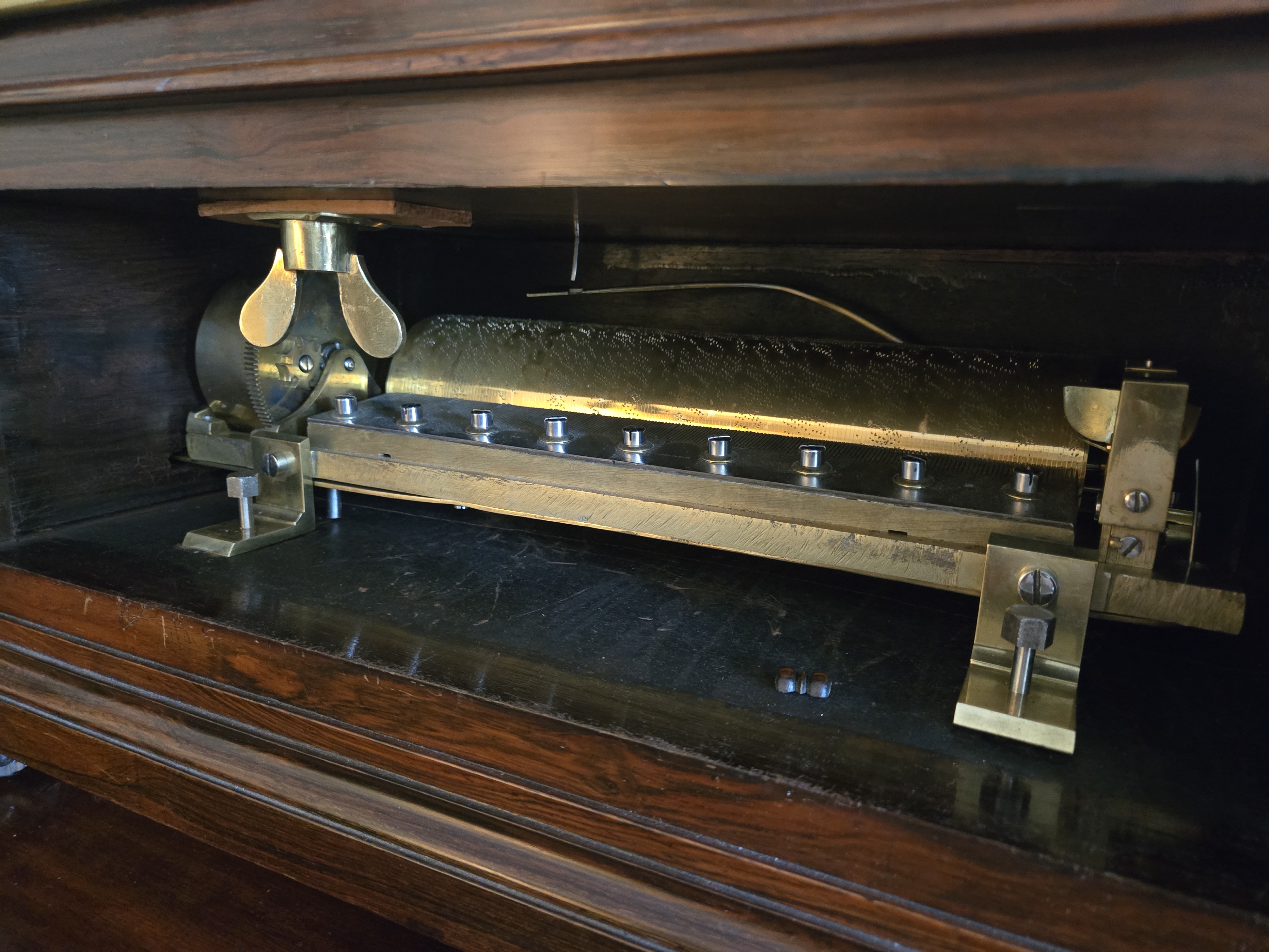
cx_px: 634
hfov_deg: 73.9
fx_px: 843
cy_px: 476
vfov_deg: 58.9
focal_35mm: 23
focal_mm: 5.4
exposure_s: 1/30
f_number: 1.8
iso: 1600
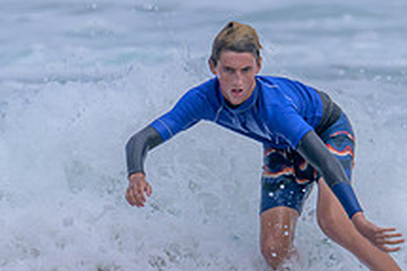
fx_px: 23090
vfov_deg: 0.7
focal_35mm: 2044
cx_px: 338
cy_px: 265
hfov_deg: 1.0
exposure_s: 1/2000
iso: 500
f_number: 11
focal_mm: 560
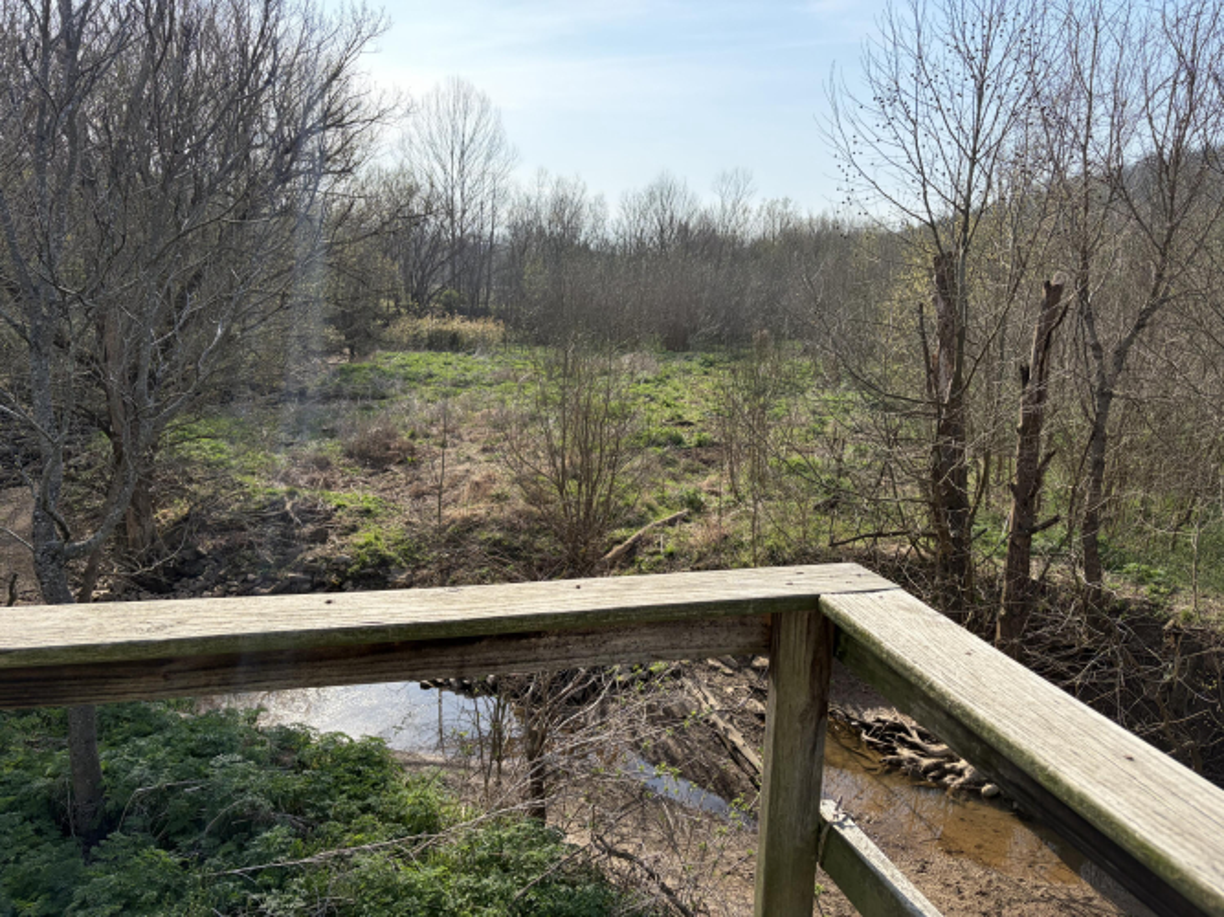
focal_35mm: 26
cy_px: 458
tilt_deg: -10.1
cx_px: 612
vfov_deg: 53.0
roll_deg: -1.4
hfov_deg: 67.3
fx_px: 919
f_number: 1.6
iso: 64
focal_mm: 5.96
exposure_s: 1/3831
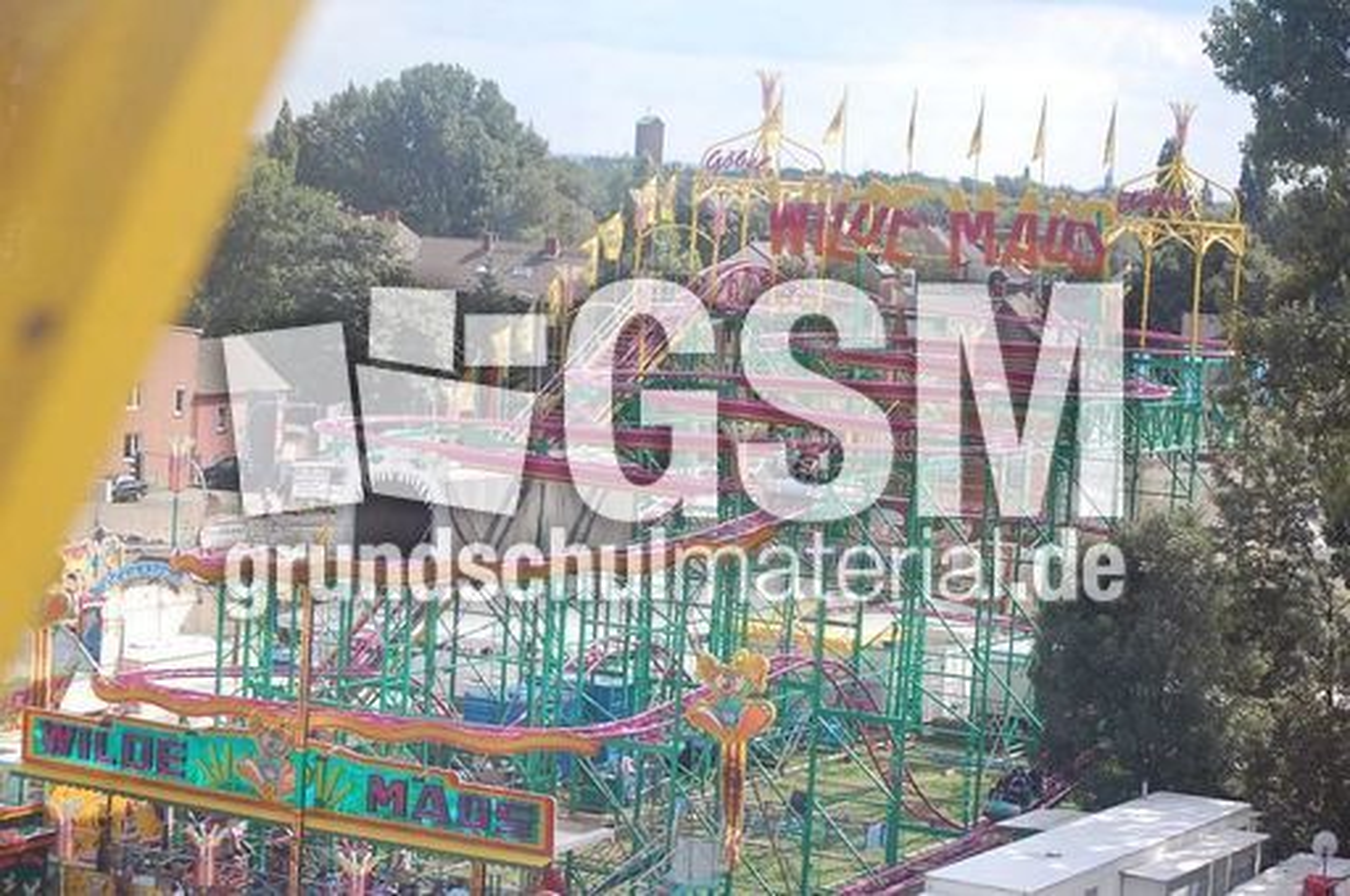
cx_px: 675
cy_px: 448
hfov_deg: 24.6
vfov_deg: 16.5
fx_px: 3090
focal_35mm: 82
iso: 200
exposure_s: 1/160
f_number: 6.3
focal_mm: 55
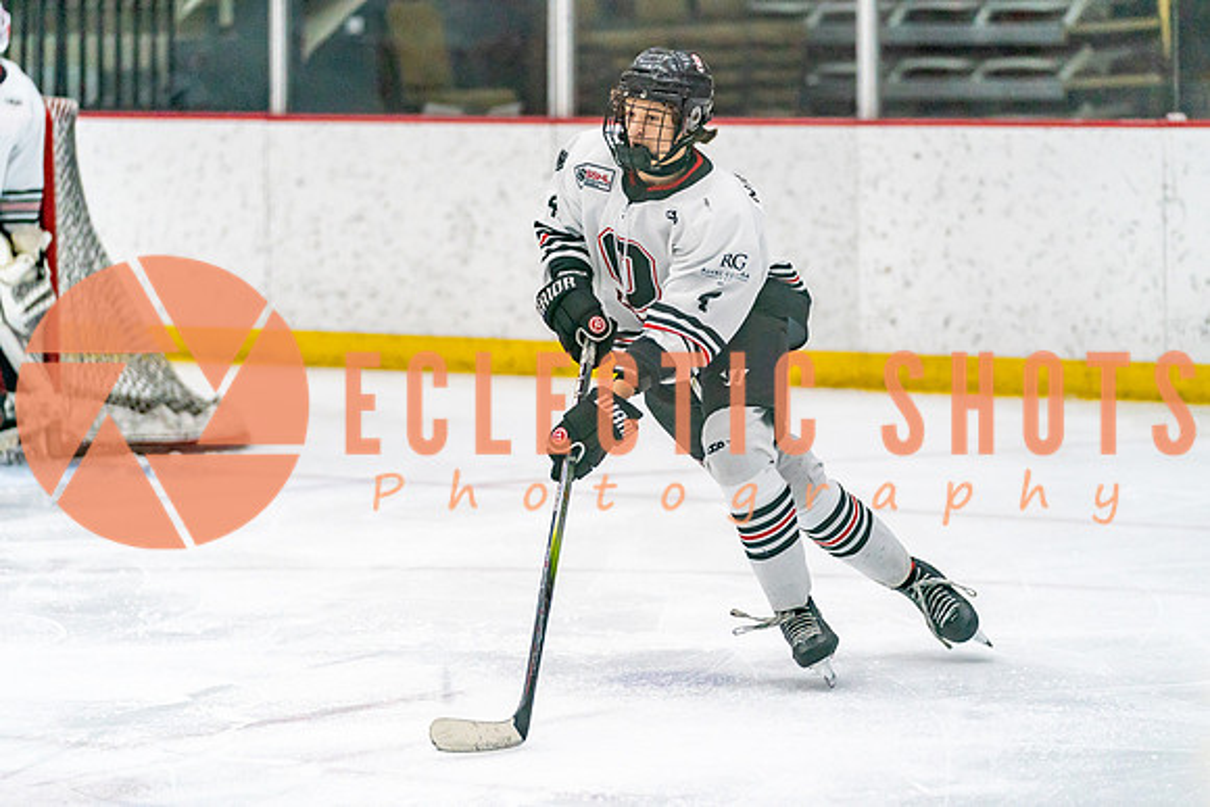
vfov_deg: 8.1
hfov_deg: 12.1
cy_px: 349
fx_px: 5724
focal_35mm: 170
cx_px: 605
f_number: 2.8
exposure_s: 1/1250
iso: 3200
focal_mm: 150
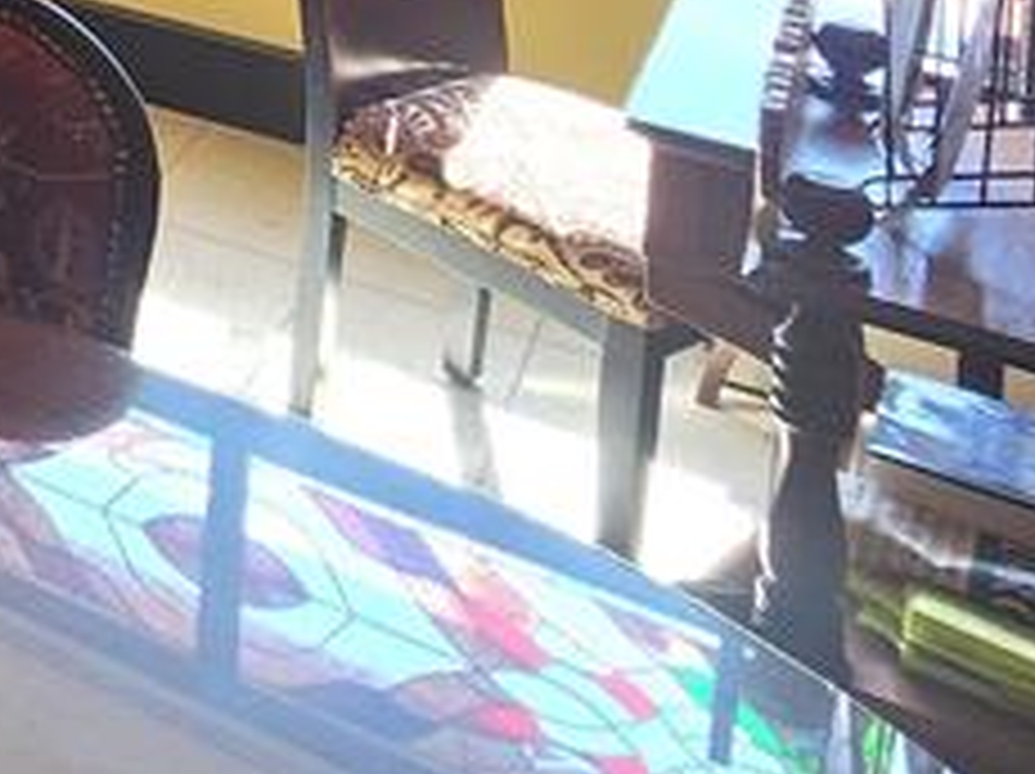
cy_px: -540
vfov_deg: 19.9
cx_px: -792
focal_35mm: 58
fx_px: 1732
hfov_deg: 22.0
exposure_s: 1/122
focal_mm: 2.2
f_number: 2.2
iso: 50
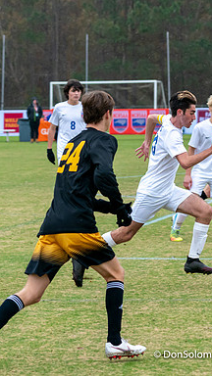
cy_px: 192
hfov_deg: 5.4
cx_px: 176
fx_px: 2259
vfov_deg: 9.5
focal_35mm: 226
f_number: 5.6
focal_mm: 112
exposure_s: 1/800
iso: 2500
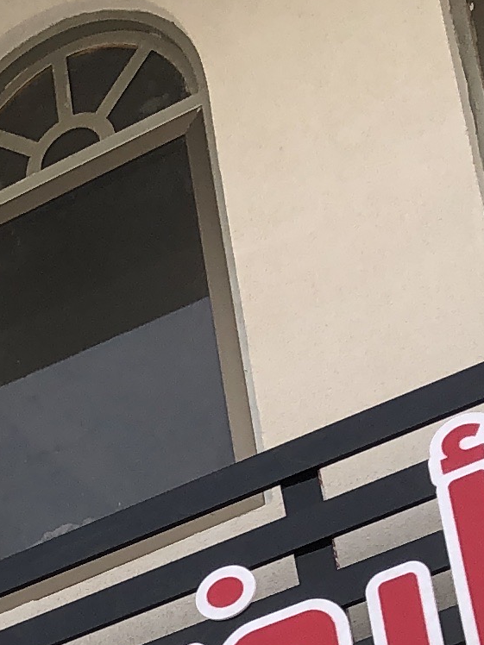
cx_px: -378
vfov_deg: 12.2
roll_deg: +2.2
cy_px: 1075
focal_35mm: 151
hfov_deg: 9.4
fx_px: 2815
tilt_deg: +21.9
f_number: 1.8
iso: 20
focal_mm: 3.99
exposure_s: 1/521
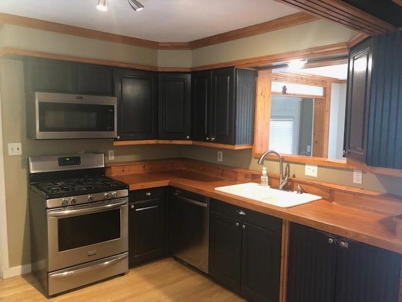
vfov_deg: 49.7
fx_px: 325
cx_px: 201
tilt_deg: -7.5
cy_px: 151
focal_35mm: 28
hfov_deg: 63.4
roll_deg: -0.8
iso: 64
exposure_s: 1/15
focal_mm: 3.99
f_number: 1.8
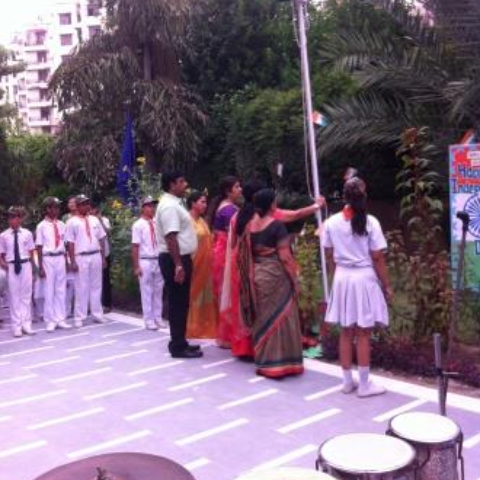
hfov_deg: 40.0
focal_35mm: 42
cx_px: 242
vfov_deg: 40.0
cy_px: 220
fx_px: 659
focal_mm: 3.85
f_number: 2.8
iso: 80
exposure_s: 1/155
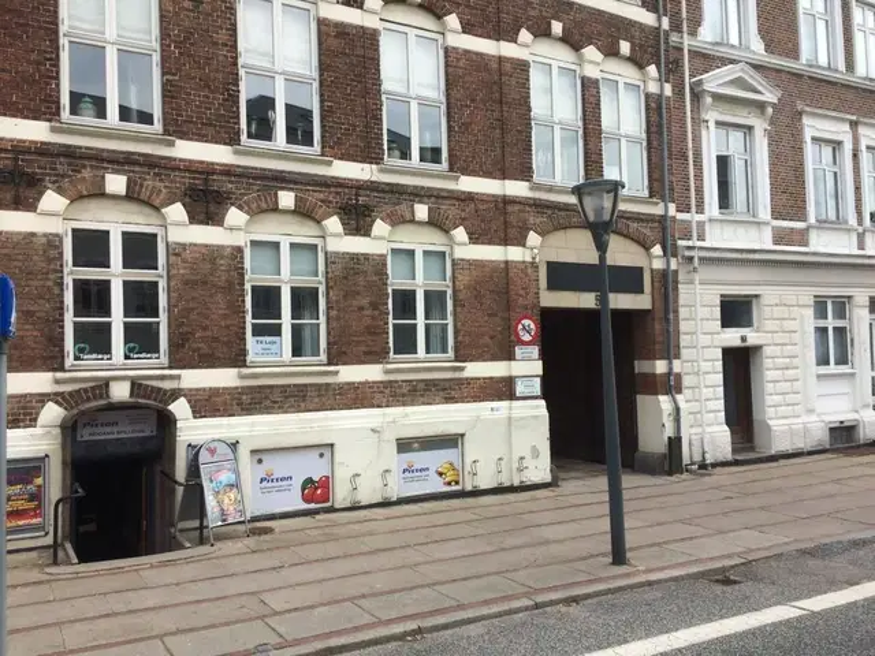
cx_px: 438
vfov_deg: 48.2
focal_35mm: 29
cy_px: 328
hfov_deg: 61.7
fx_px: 733
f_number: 2.2
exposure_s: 1/1368
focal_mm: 4.15
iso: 32
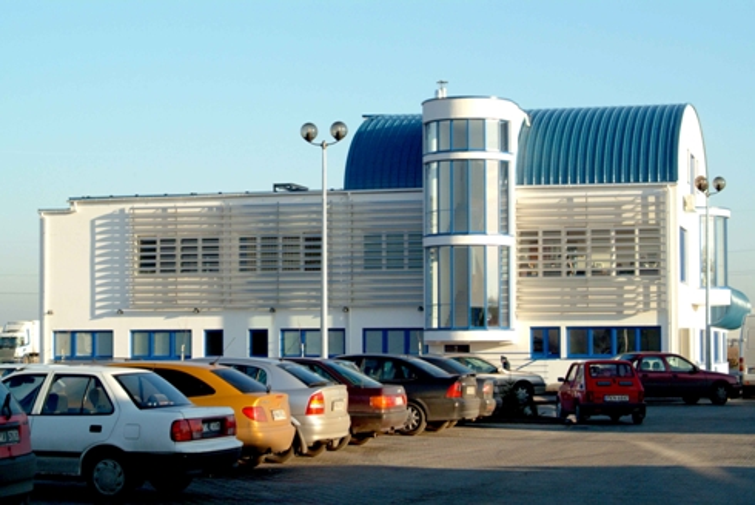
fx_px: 1197
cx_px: 378
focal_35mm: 57
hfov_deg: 35.0
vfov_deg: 23.8
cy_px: 252
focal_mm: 38
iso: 800
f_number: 11
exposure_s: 1/750
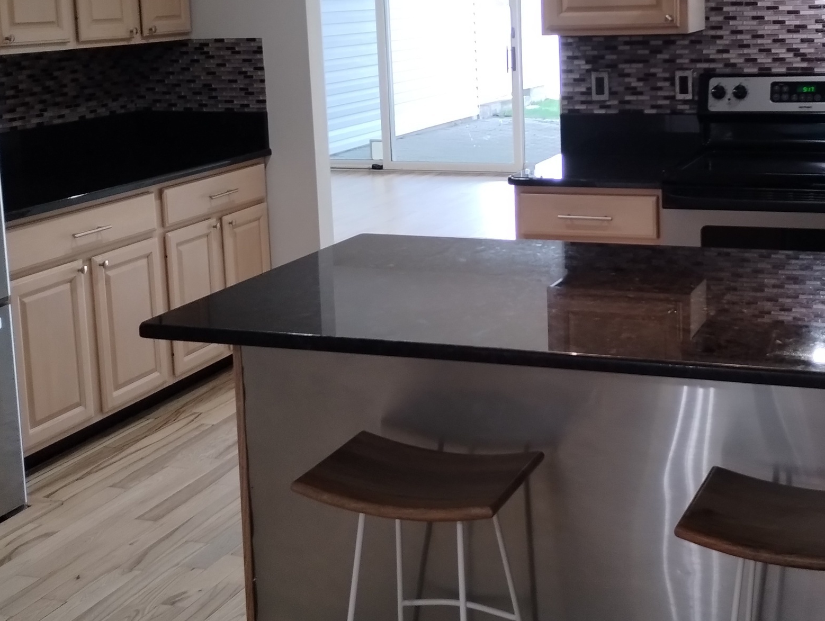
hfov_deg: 34.7
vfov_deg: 26.4
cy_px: 174
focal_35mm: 55
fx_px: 1313
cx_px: 508
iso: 422
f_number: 1.8
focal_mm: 4.27
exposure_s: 1/60
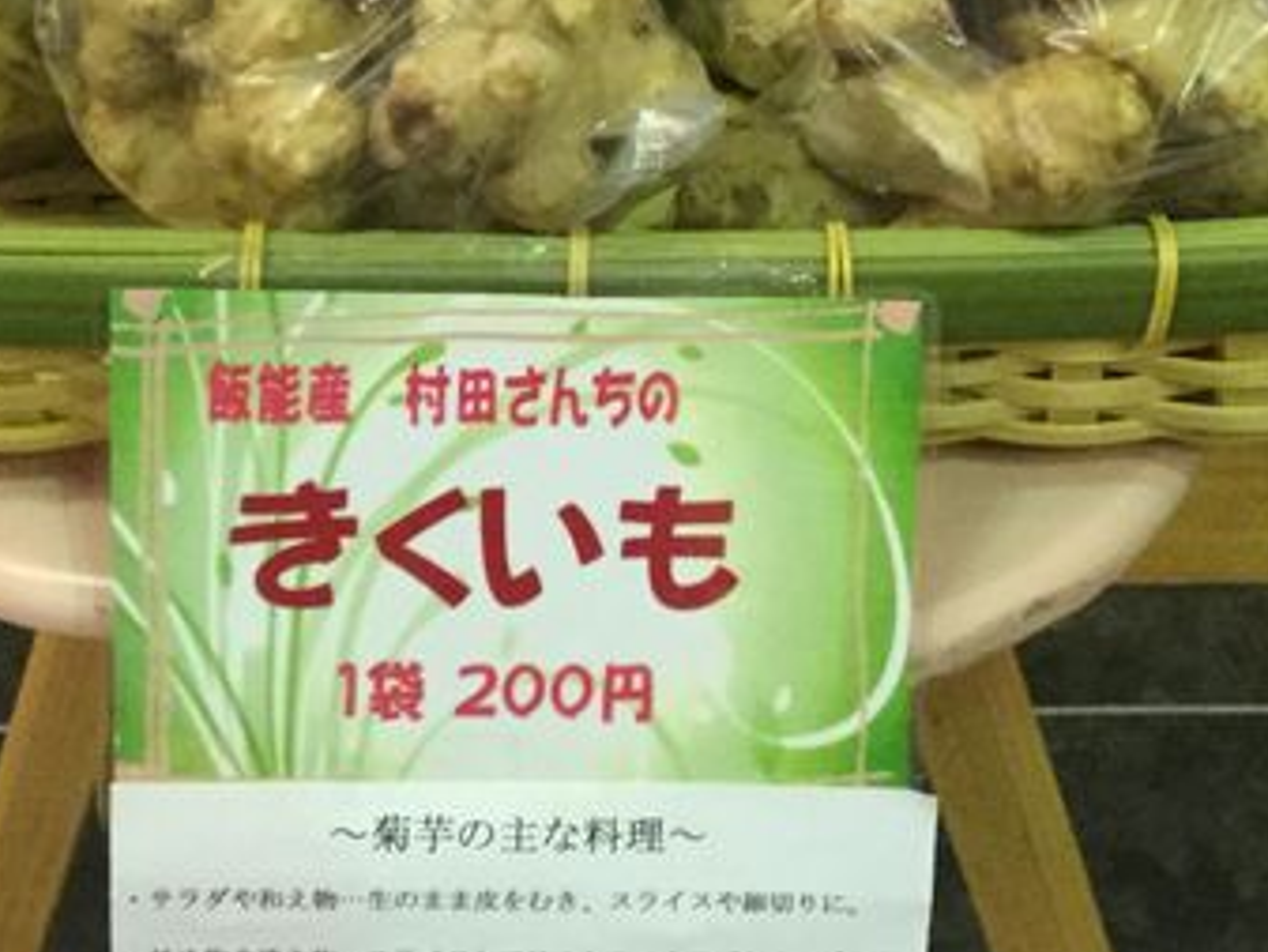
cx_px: 604
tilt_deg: -36.7
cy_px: 235
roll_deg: -0.8
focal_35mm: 75
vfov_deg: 19.5
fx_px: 2748
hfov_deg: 26.0
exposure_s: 1/17
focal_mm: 3.3
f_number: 2.4
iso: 250
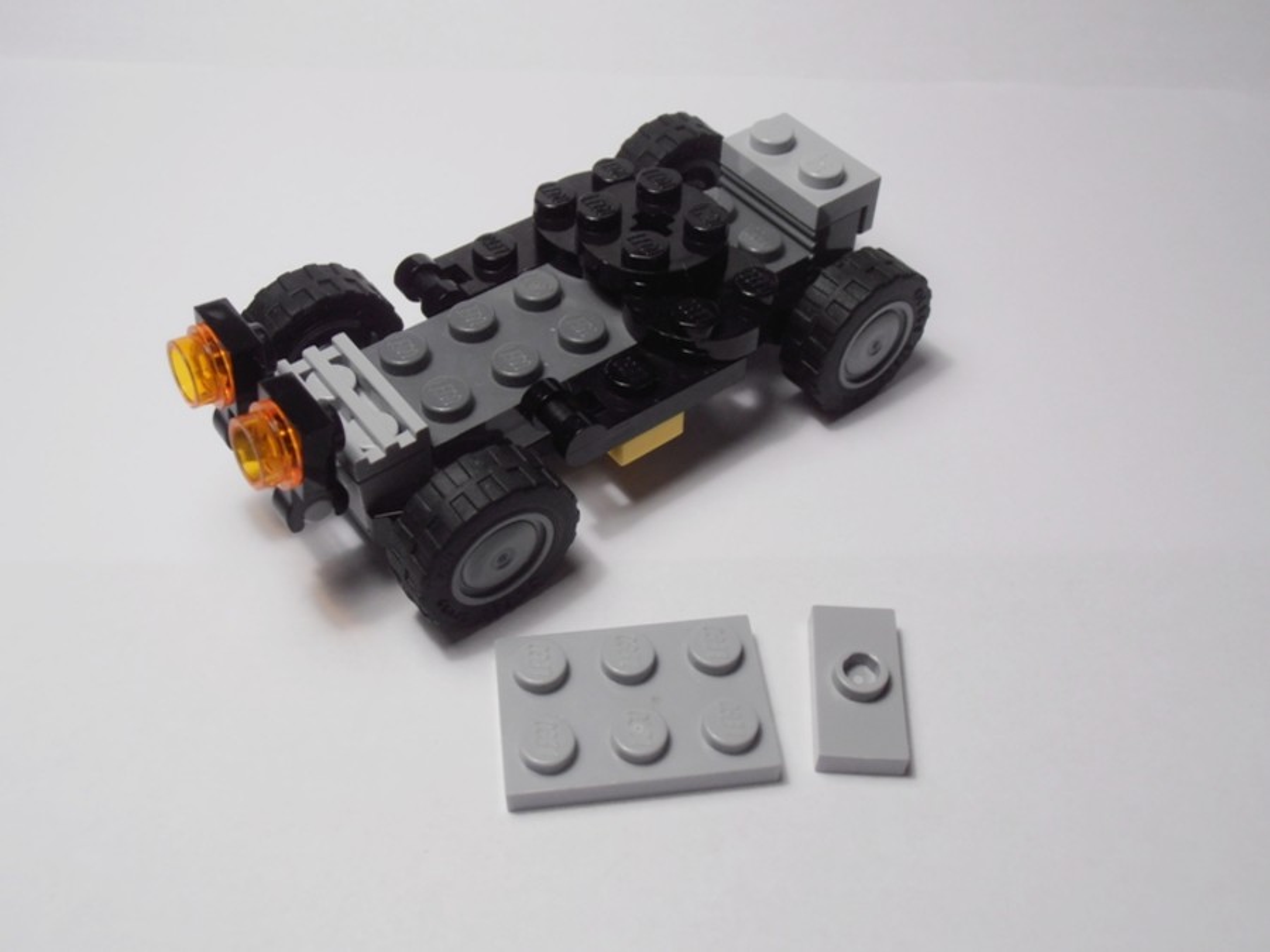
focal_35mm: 37
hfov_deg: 50.1
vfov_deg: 38.7
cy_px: 476
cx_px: 635
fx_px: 1357
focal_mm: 6.61
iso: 80
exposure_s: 1/60
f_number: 3.9
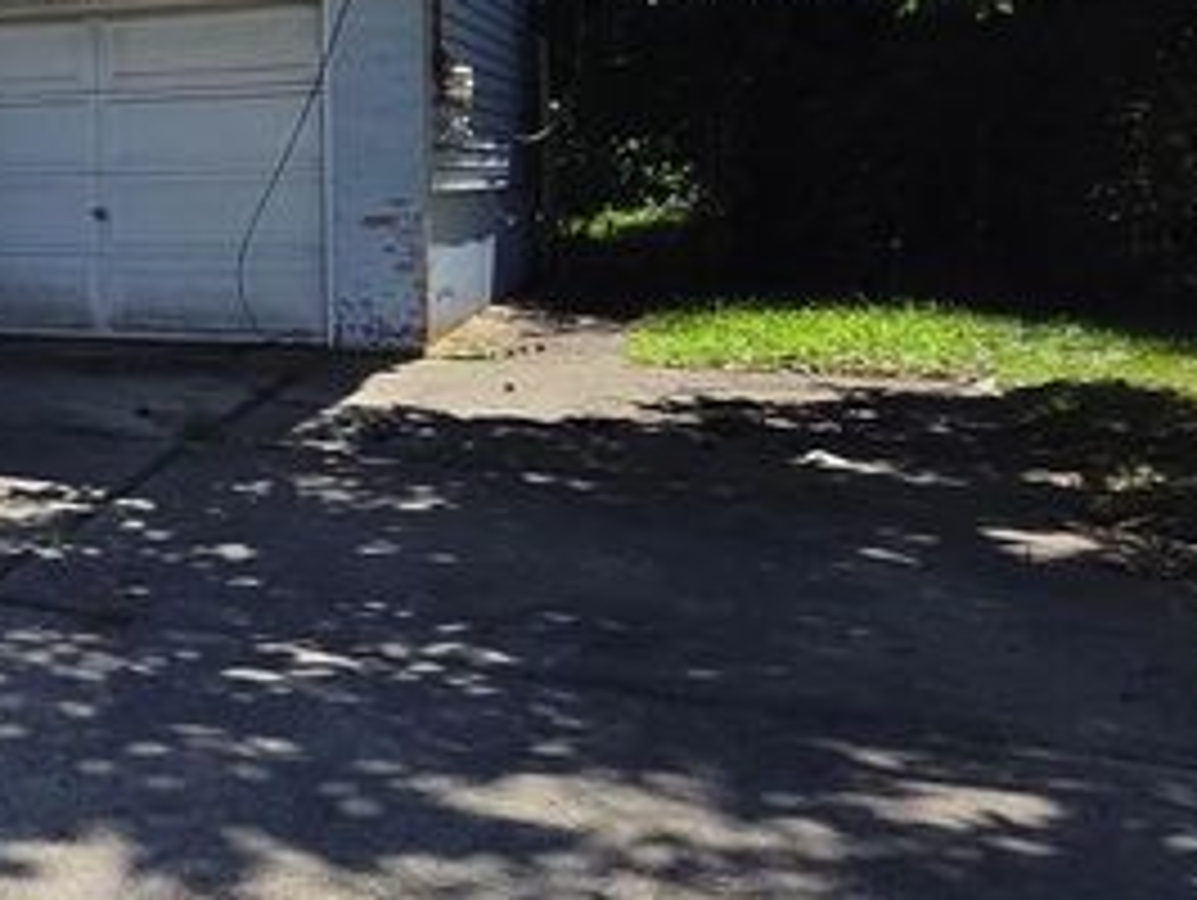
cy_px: 184
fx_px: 1731
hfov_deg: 23.0
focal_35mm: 50
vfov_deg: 28.5
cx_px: -896
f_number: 2.2
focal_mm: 2.2
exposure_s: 1/2782
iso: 100
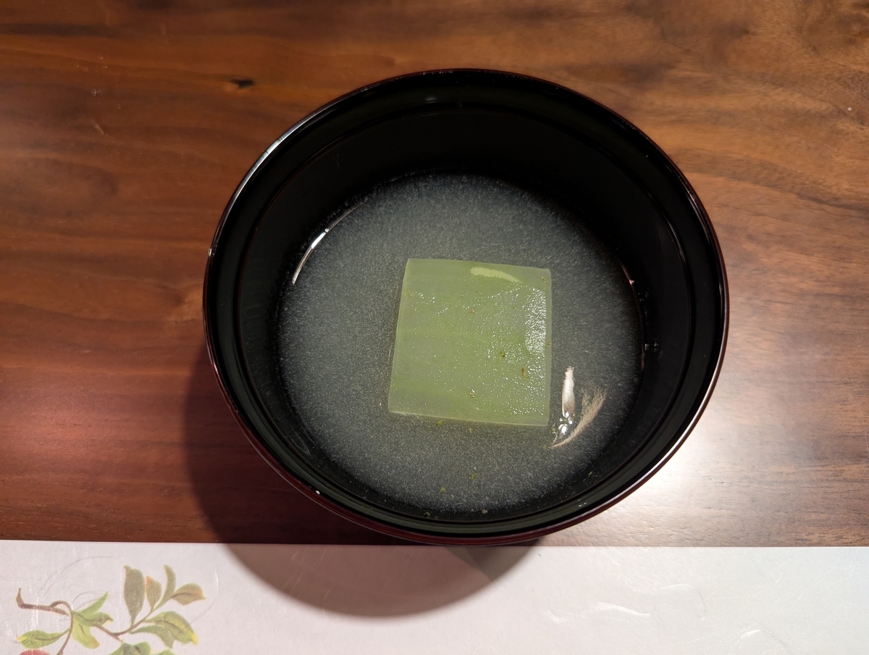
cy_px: 328
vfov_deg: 57.0
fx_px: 603
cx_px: 434
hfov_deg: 71.5
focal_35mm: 24
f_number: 1.85
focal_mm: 6.81
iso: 394
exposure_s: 1/33.3
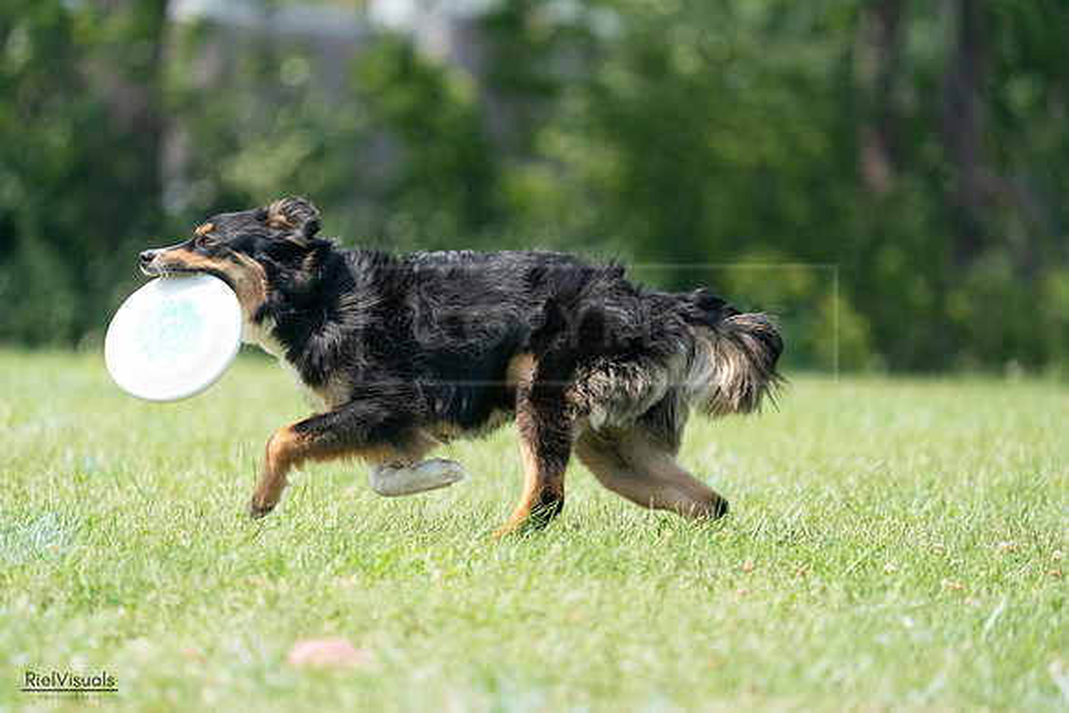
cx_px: 534
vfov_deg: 3.1
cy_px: 356
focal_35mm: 444
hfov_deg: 4.6
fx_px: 13187
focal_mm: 444
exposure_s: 1/4000
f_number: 6.3
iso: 2000
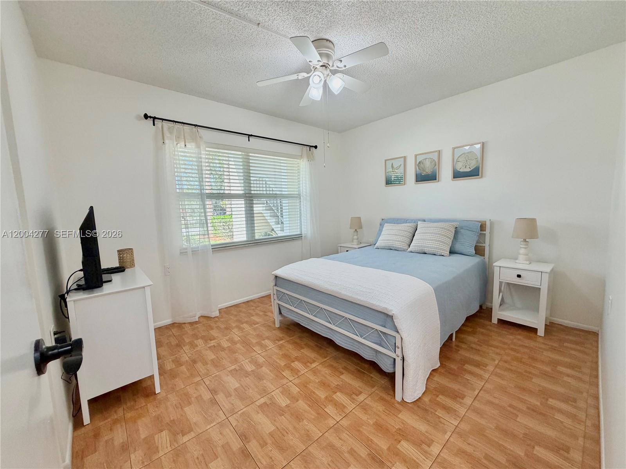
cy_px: 234
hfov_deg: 102.1
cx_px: 313
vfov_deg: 85.7
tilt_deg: -6.0
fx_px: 253
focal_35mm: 14
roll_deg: +2.3
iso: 160
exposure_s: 1/120
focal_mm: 2.22
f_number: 2.2
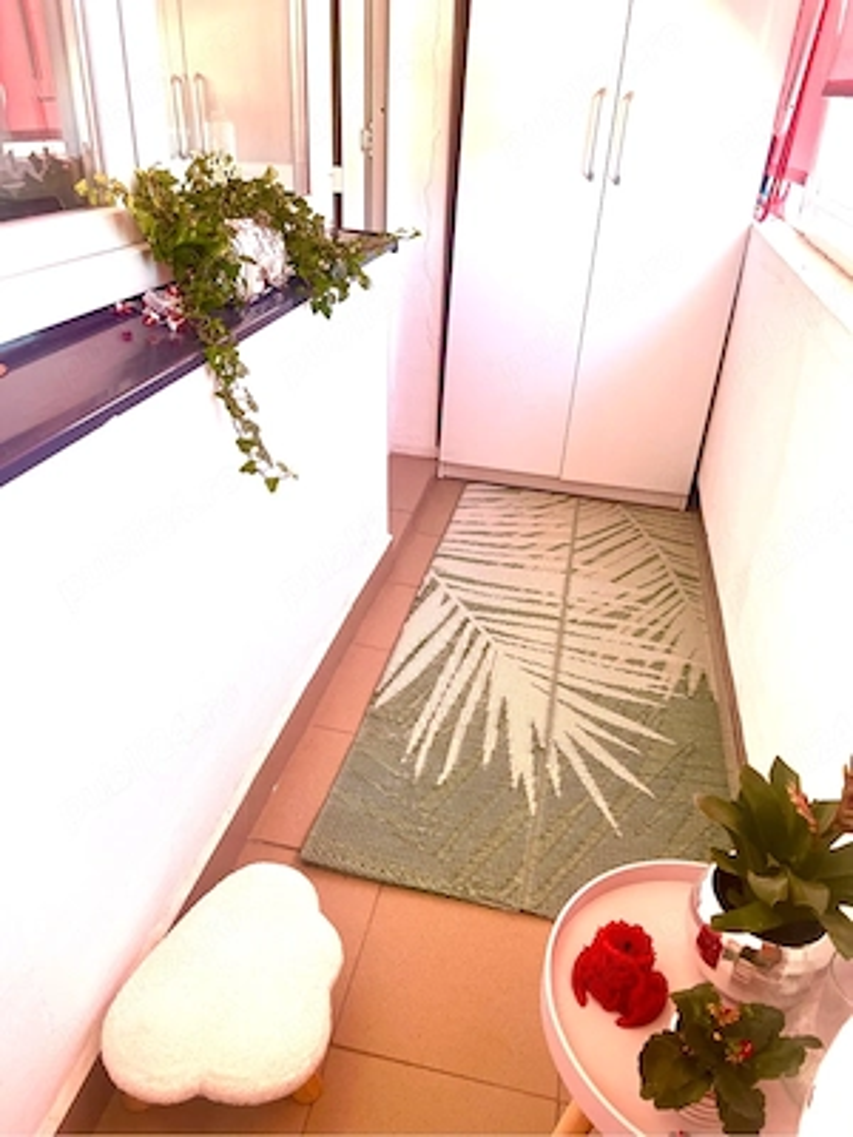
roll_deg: -2.8
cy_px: 568
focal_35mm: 26
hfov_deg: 53.1
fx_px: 854
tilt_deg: -27.4
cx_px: 426
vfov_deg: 67.3
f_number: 1.5
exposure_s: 1/121
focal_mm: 5.7
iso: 80
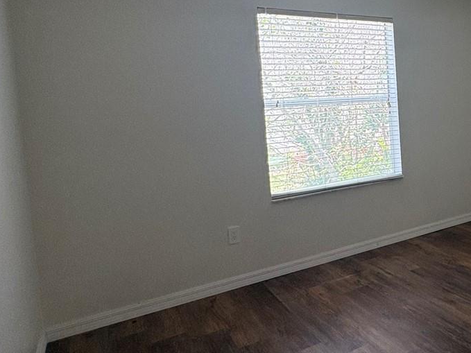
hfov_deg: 46.8
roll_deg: +3.2
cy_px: 126
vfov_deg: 42.5
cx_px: 464
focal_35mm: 33
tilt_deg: -3.4
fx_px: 449
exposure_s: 1/118
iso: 100
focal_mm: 2.22
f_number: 2.2
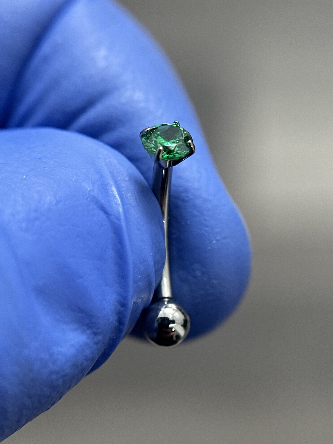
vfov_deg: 39.7
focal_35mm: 48
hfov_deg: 30.3
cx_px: 166
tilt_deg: -77.9
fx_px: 616
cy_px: 222
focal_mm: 6.86
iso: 160
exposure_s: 1/60
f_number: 1.78
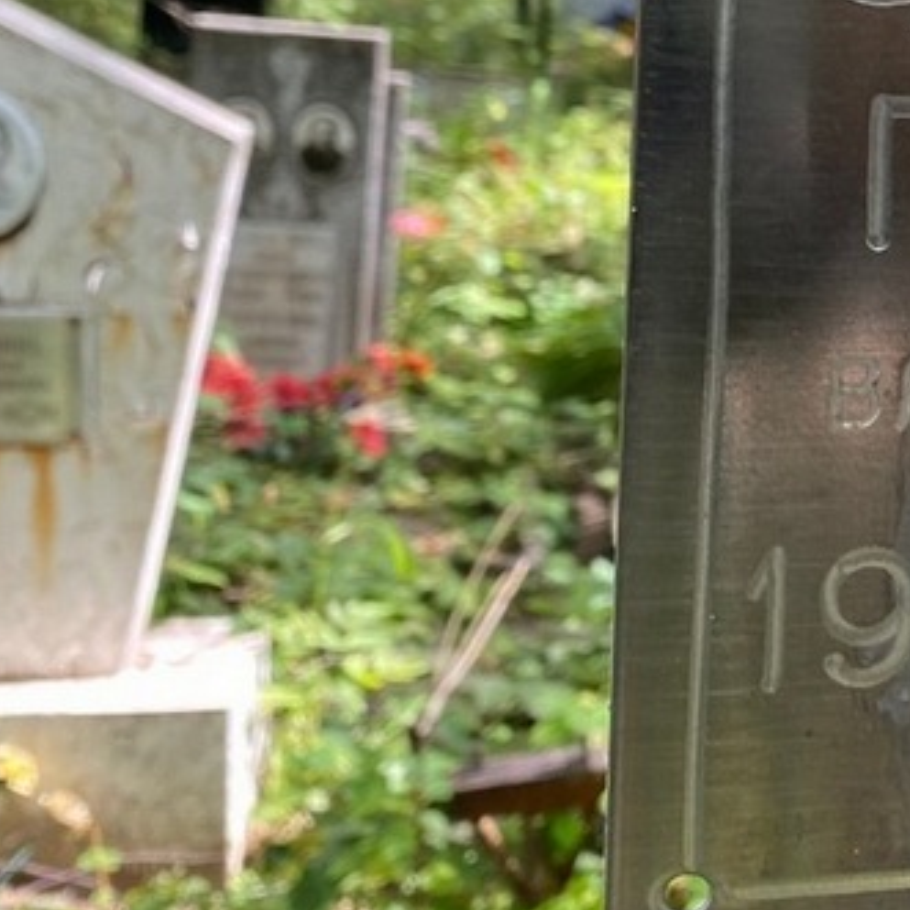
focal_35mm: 71
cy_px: 217
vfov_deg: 24.0
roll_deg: -4.2
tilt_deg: -10.6
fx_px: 2112
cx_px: 1364
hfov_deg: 20.7
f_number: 1.8
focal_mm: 4.25
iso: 40
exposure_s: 1/122
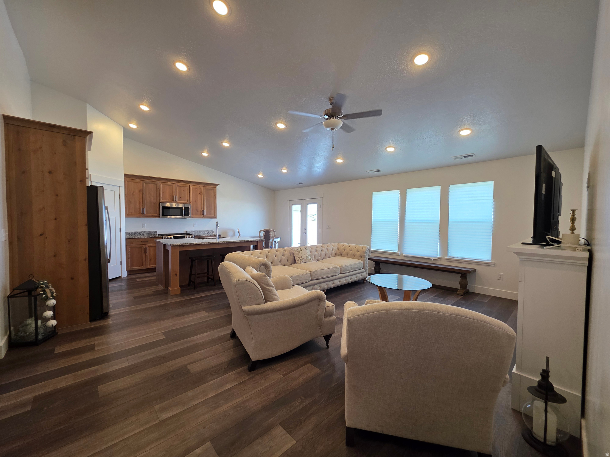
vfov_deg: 89.9
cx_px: 305
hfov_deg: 106.2
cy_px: 228
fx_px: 229
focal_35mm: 13
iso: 125
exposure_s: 1/120
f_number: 1.9
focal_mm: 2.2
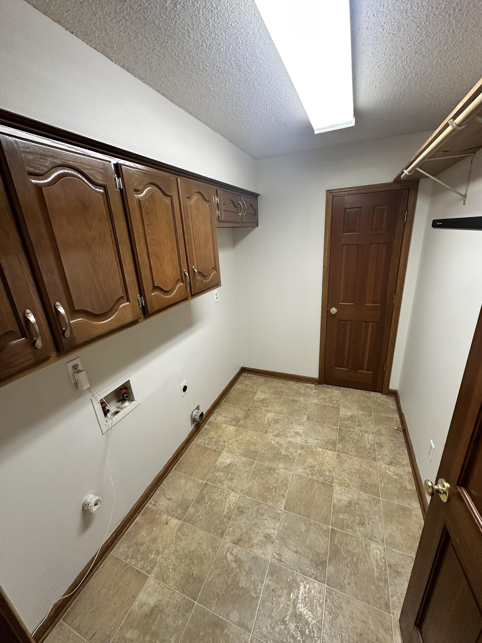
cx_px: 241
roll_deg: +3.2
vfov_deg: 102.1
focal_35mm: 14
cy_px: 322
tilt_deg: -18.8
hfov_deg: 85.7
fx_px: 260
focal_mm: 2.22
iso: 200
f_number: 2.2
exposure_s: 1/60
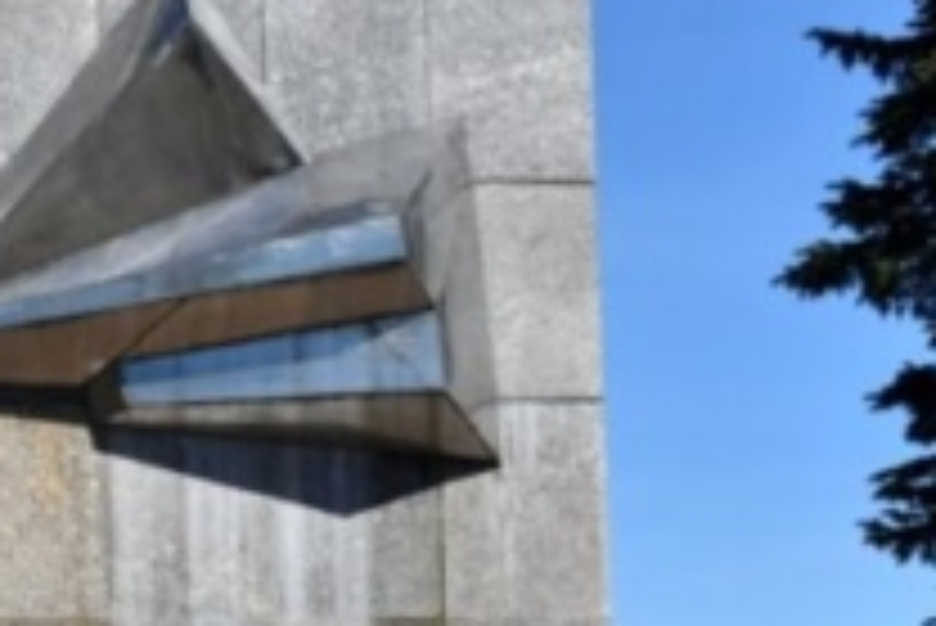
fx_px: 3240
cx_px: -328
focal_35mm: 125
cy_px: 554
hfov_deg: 15.5
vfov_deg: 11.0
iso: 400
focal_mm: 27
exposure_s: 1/2000
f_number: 7.1
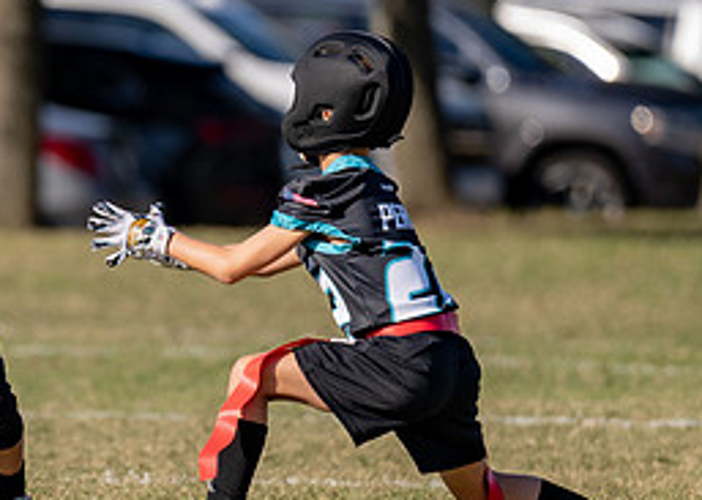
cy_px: 250
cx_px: -86
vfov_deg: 1.9
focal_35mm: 754
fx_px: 15017
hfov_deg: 2.7
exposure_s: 1/2000
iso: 100
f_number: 2.8
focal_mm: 200
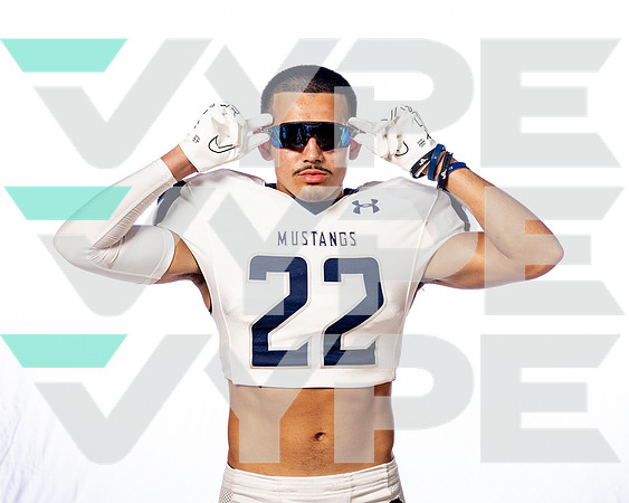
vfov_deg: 21.6
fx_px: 1320
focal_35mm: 71
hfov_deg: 26.8
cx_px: 314
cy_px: 252
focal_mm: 63
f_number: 7.1
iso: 250
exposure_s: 1/250
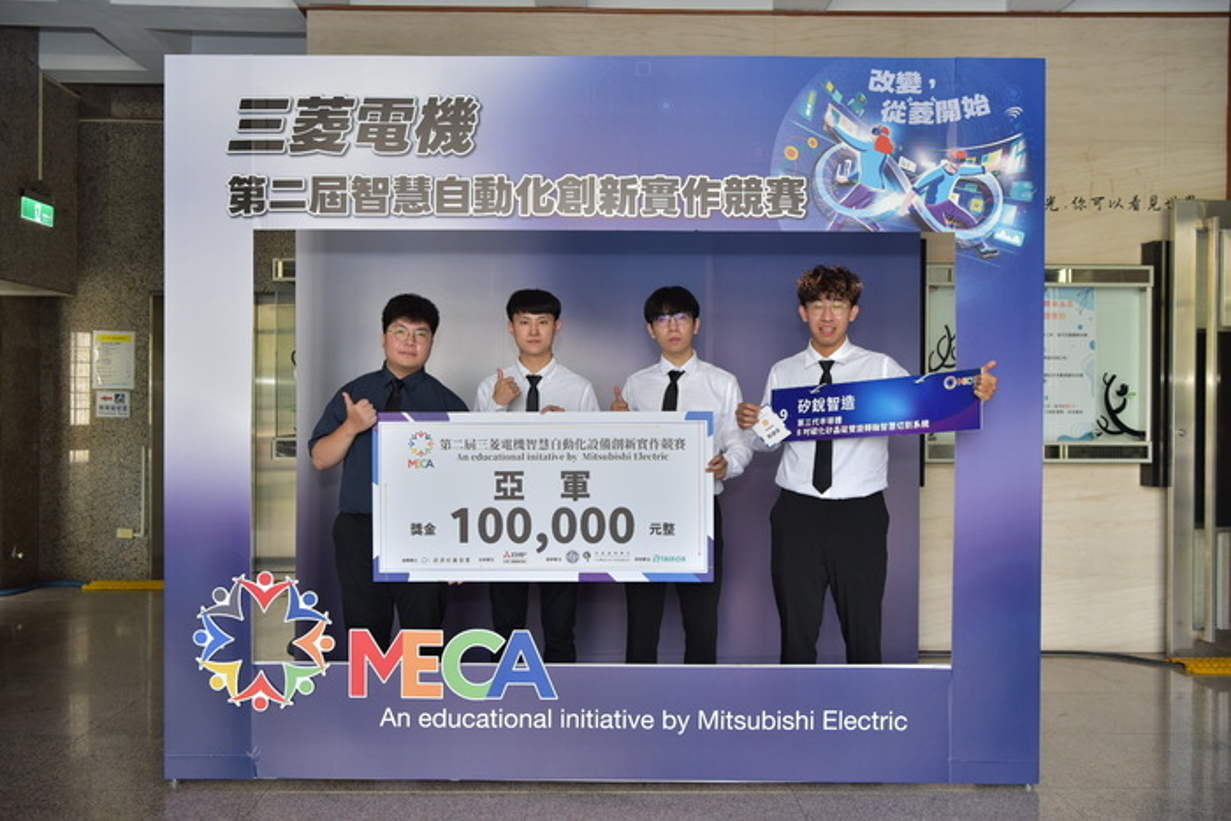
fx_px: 1094
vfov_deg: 41.1
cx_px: 616
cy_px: 410
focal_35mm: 32
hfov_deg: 58.7
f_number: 5
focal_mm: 32
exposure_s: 1/160
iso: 400
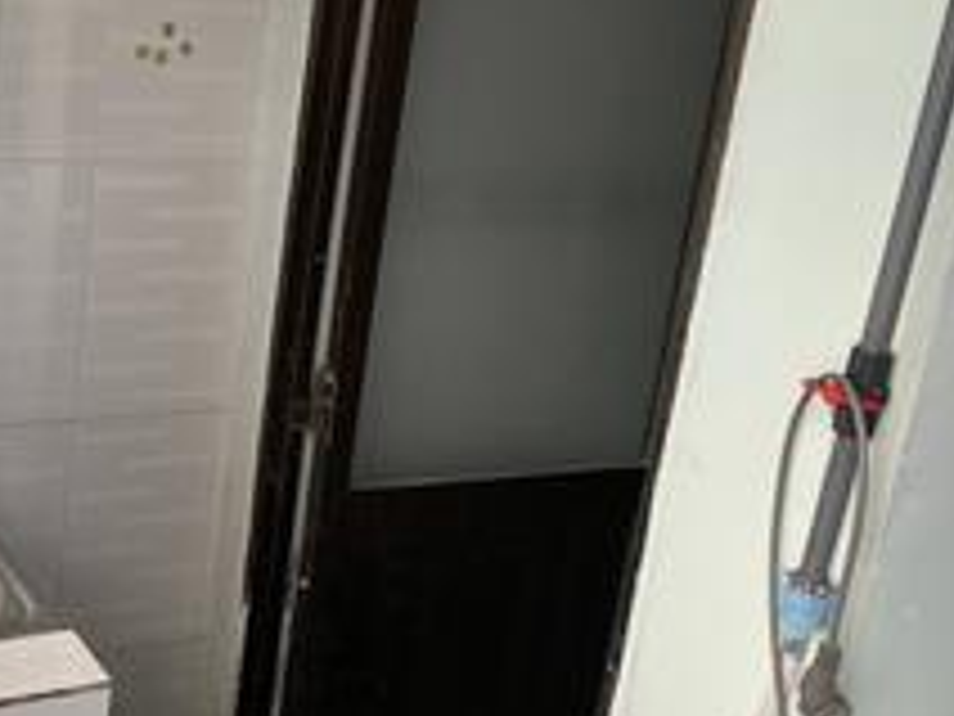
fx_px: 1350
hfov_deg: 36.1
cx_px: 63
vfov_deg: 29.6
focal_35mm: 49
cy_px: 266
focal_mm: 4.25
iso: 160
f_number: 1.8
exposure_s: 1/60
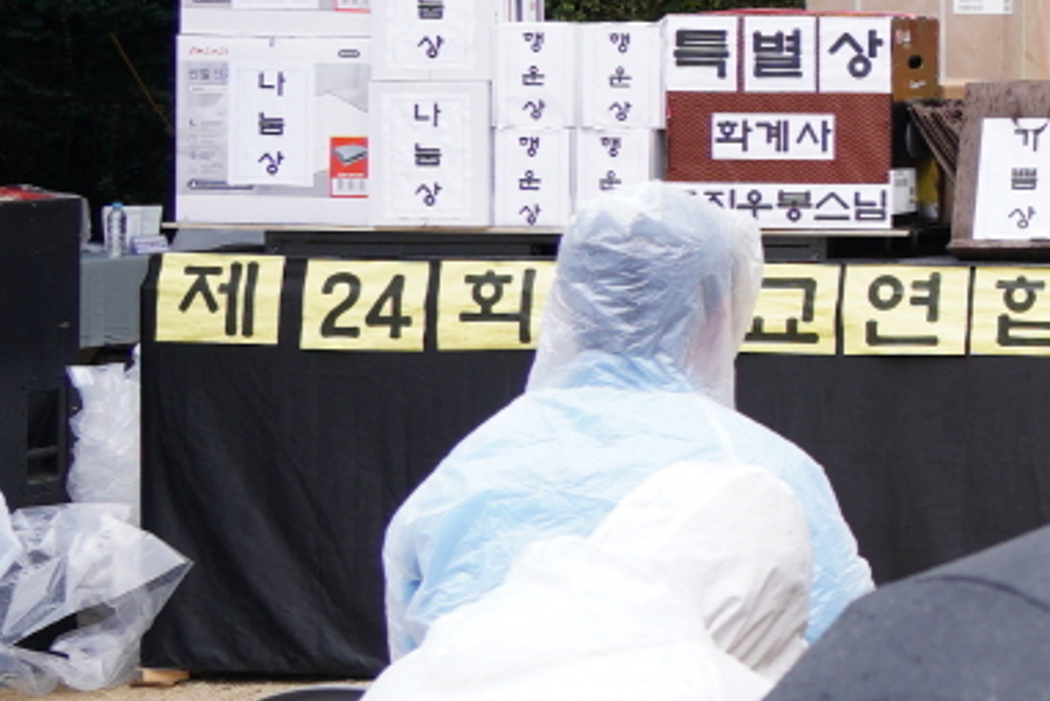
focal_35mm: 113
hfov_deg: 14.0
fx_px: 3297
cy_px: 63
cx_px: 2345
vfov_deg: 12.0
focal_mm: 24
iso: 160
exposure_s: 1/125
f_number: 4.5
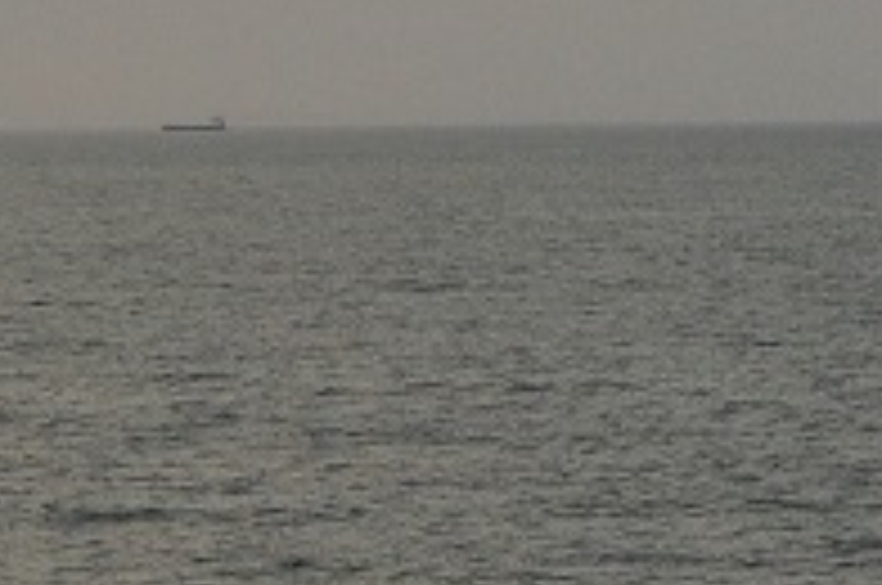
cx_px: 1530
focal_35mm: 239
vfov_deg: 5.7
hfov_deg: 8.3
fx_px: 5846
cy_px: 979
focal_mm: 24
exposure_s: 1/500
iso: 200
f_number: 5
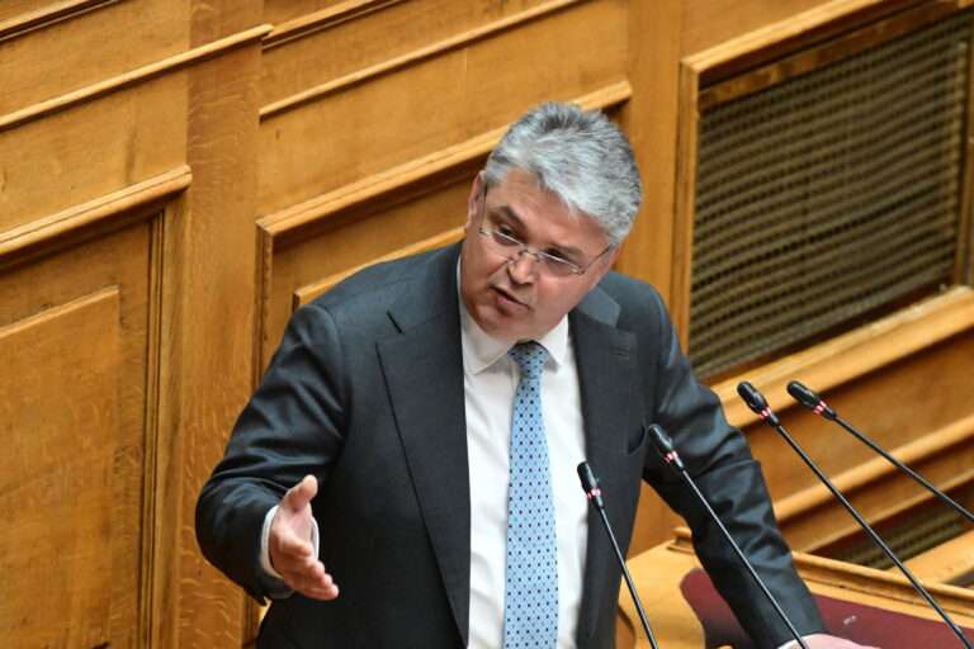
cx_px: 487
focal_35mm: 450
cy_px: 324
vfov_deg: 3.1
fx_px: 12174
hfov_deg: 4.6
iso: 8000
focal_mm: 300
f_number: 5.6
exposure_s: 1/320
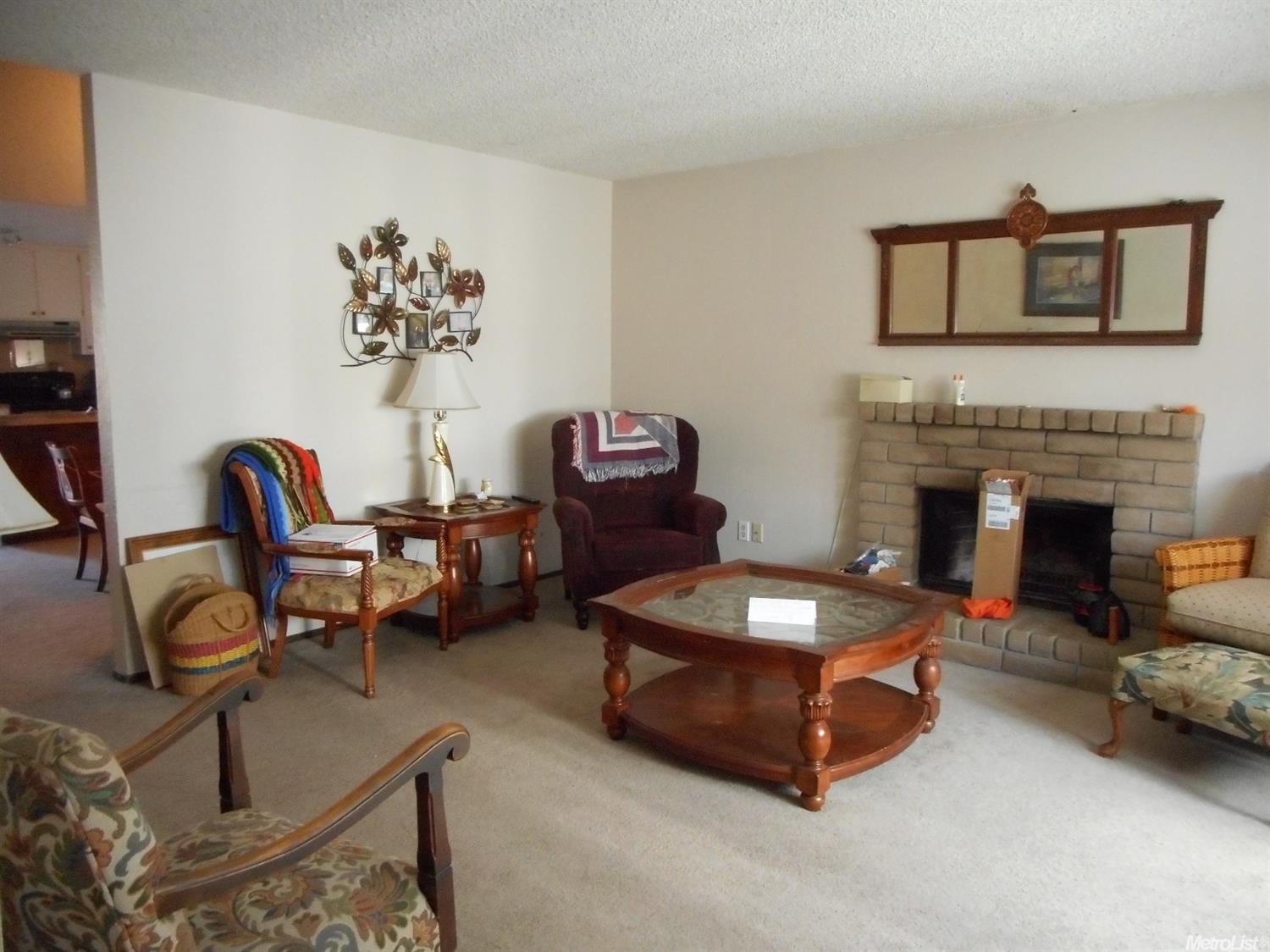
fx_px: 917
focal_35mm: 25
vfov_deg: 54.9
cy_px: 476
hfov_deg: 69.4
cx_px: 635
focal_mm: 4.5
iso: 640
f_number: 3.7
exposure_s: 1/25
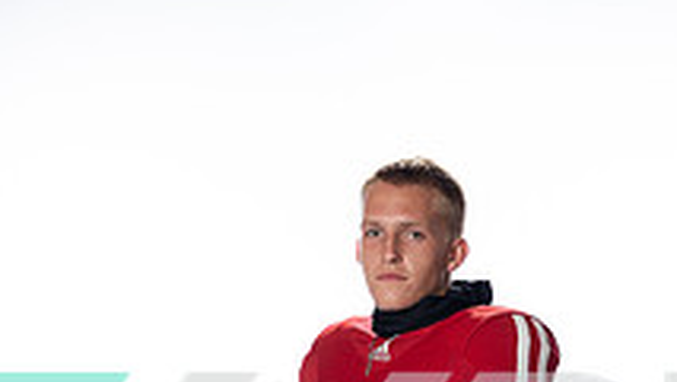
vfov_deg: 12.0
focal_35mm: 93
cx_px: 413
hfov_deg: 22.9
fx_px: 1670
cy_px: 697
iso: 400
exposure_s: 1/250
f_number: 4
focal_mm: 42
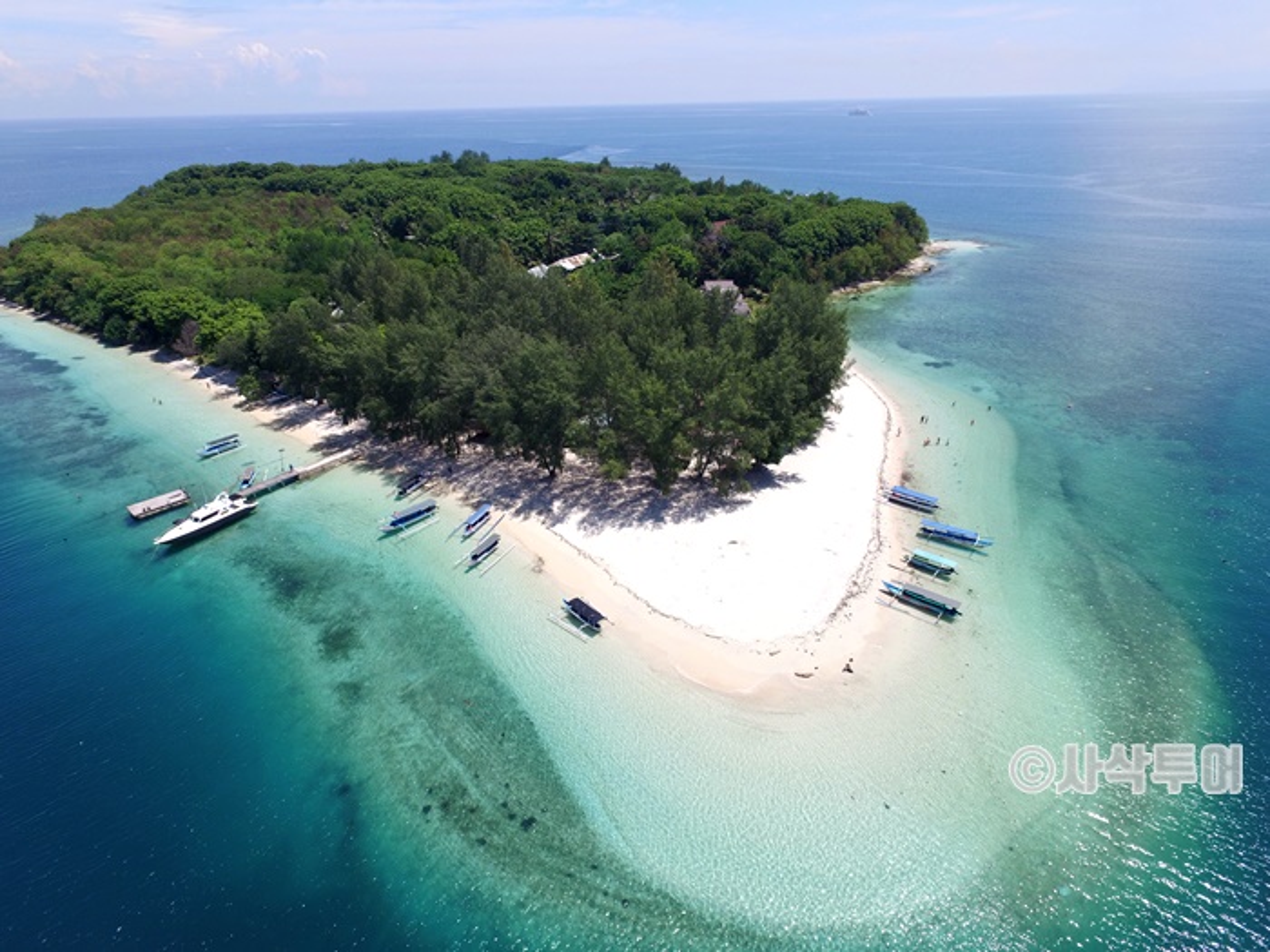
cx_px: 635
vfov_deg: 66.0
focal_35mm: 20
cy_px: 476
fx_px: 734
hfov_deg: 81.7
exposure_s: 1/1035
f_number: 2.8
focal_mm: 3.61
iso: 100
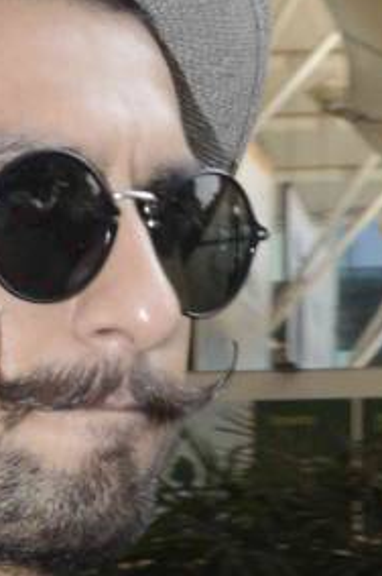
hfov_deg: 6.1
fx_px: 3558
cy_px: 989
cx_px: 61
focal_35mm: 223
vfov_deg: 8.9
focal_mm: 28
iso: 800
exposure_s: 1/200
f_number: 11
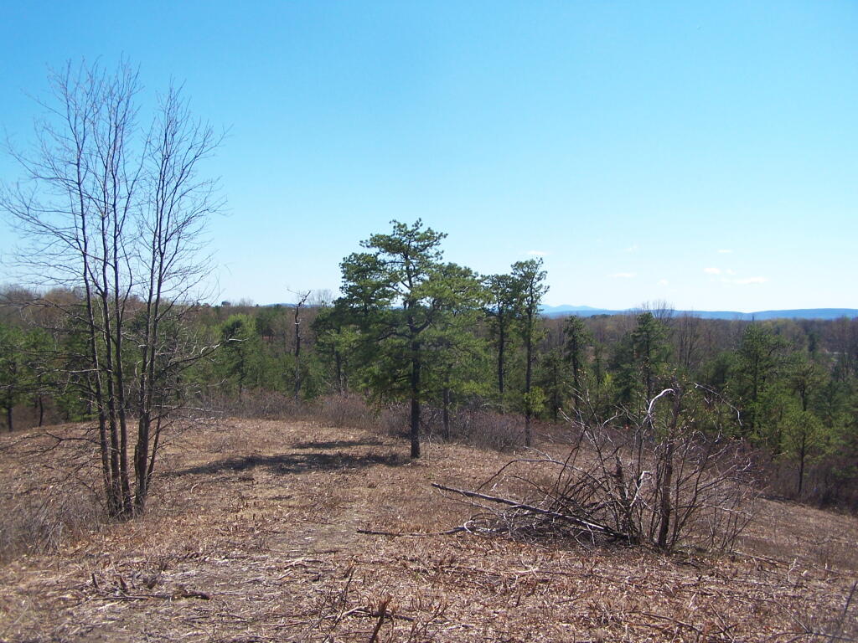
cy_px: 322
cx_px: 429
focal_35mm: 38
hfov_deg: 49.0
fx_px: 942
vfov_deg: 37.7
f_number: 4
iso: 80
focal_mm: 6.3
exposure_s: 1/640
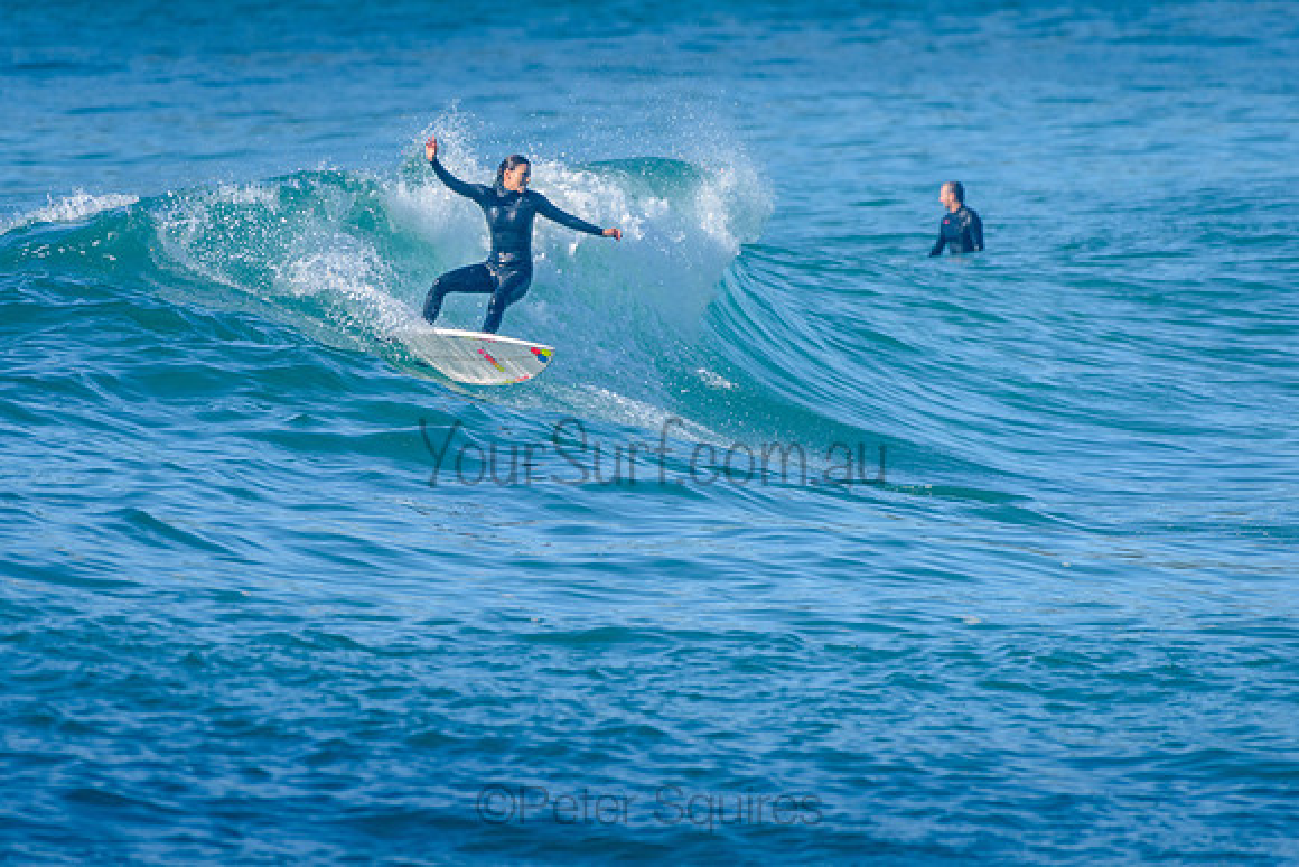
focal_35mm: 613
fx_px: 22116
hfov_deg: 3.4
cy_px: 382
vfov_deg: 2.2
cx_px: 515
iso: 280
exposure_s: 1/2000
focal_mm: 500
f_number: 5.6
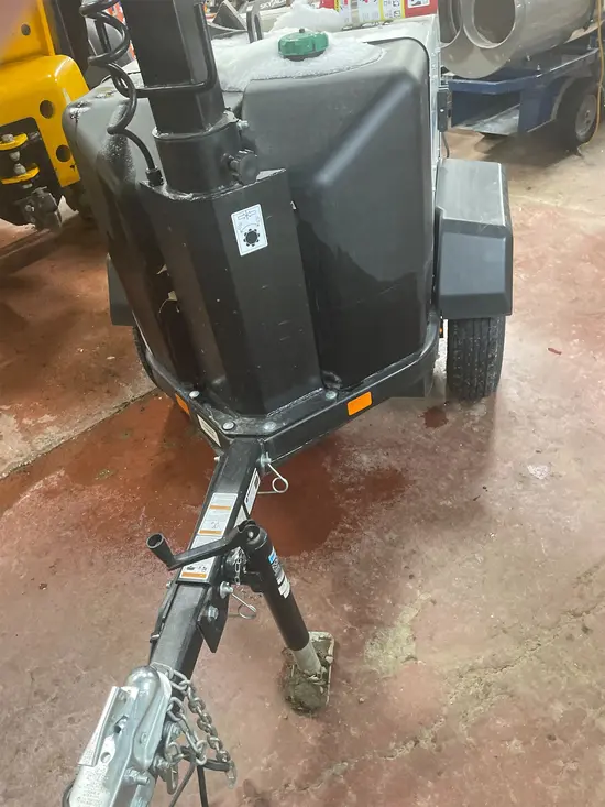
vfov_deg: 67.3
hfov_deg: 53.1
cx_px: 302
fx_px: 606
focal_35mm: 26
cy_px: 404
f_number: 1.6
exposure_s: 1/60
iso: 500
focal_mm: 4.2
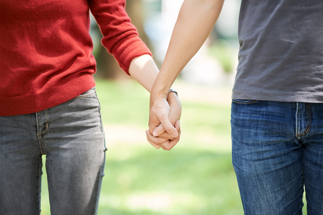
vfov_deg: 6.9
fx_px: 1795
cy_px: 108
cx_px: 162
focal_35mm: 200
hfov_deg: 10.3
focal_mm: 200
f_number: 4
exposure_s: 1/200
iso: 500
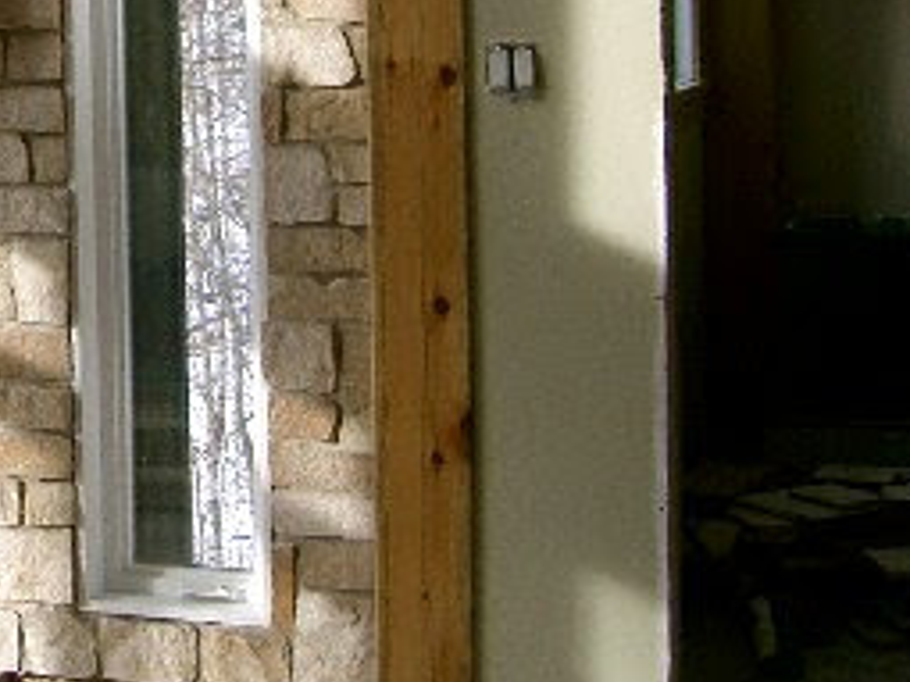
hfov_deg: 19.0
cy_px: 29
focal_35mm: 98
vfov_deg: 14.9
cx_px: -150
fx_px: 2575
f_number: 2.8
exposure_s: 1/200
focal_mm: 8
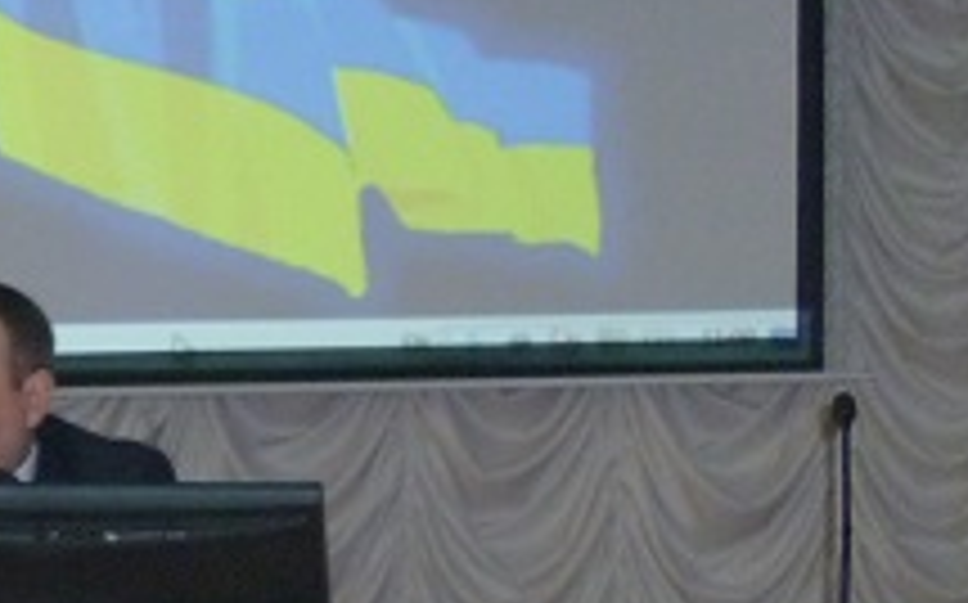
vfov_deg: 12.3
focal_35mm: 105
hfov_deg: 16.9
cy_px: 648
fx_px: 2768
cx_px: -689
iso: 250
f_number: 2.8
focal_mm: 5
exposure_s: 1/30
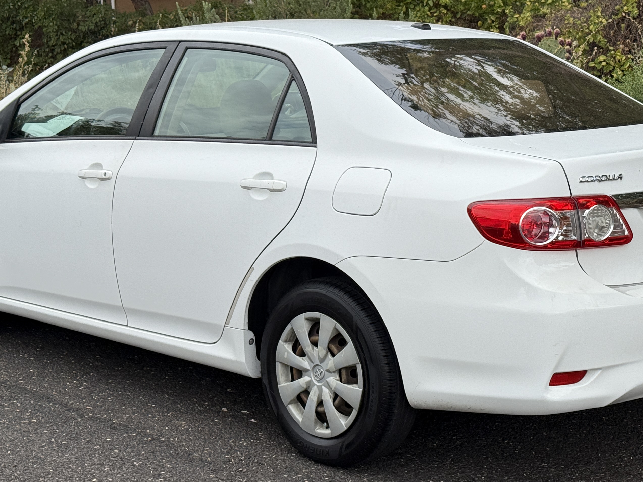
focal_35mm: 76
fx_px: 1412
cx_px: 327
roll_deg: +1.4
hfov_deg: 25.7
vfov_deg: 19.4
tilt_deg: -7.0
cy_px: 198
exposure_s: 1/3096
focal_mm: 6.76
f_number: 1.78
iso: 64
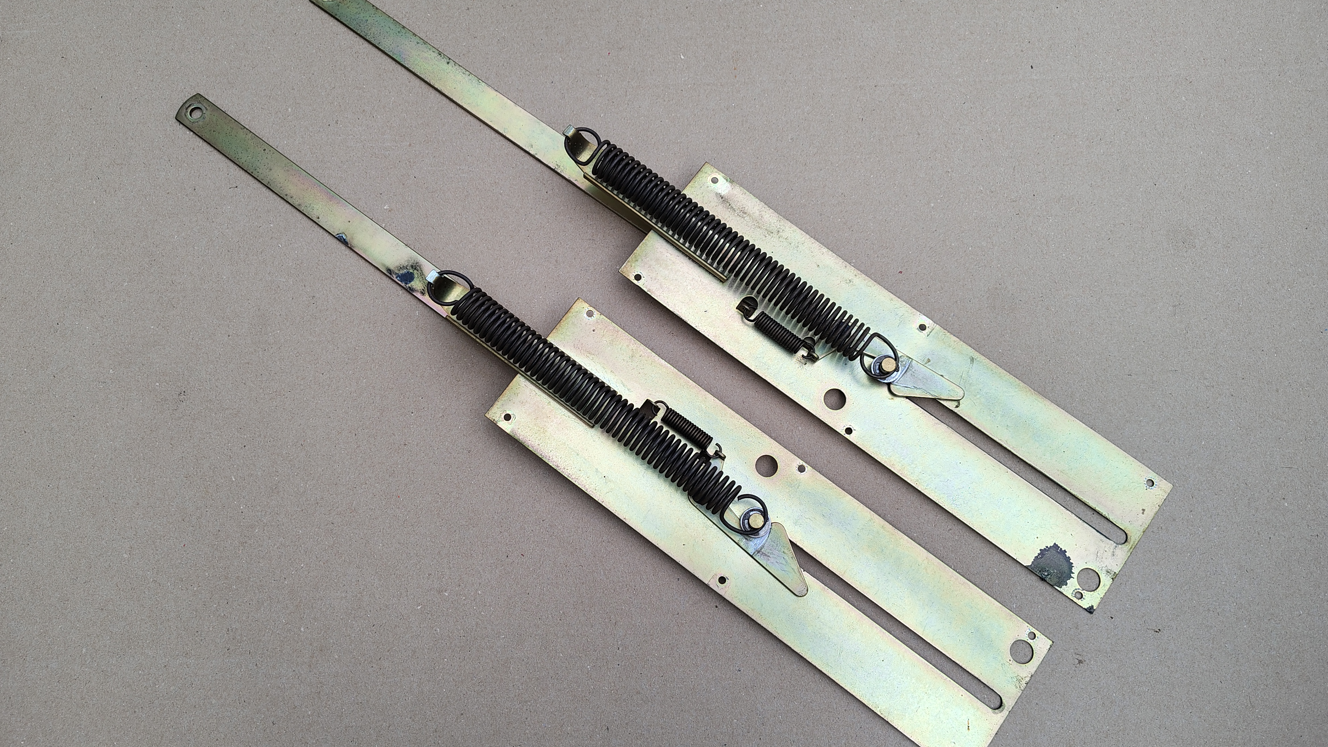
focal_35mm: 27
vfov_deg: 42.9
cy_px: 376
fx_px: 951
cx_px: 648
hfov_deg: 69.9
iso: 100
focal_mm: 5.56
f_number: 1.8
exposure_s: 1/640
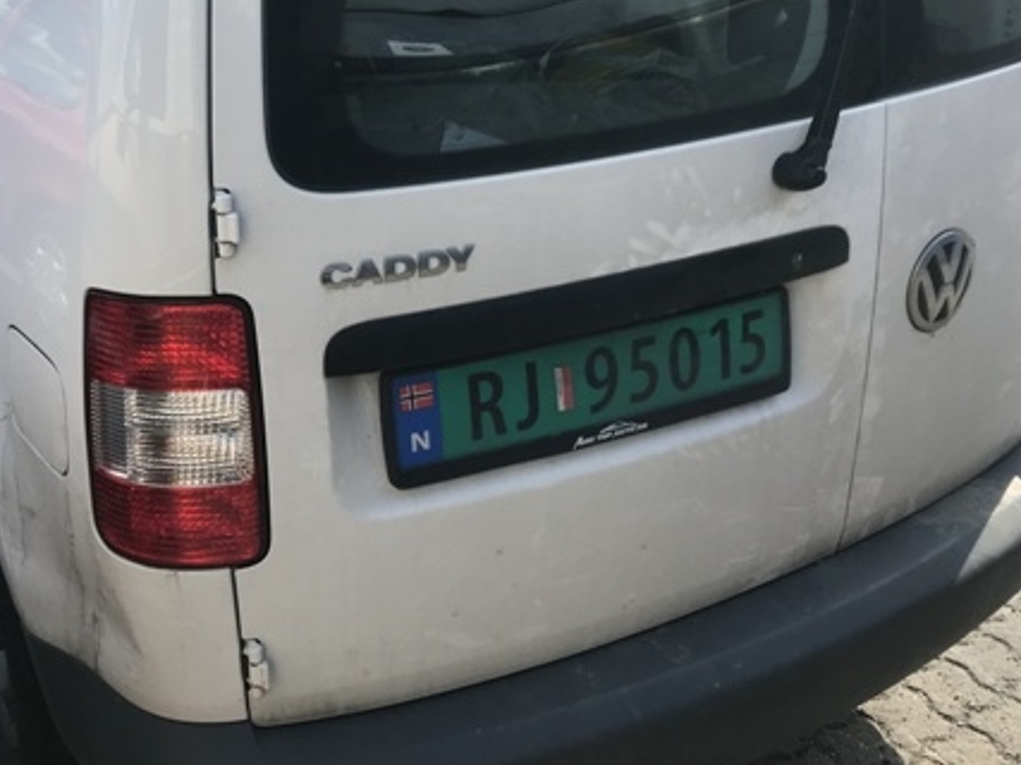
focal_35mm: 42
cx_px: 313
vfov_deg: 33.7
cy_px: 206
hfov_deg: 43.9
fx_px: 1238
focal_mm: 3.99
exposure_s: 1/610
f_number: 1.8
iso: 20
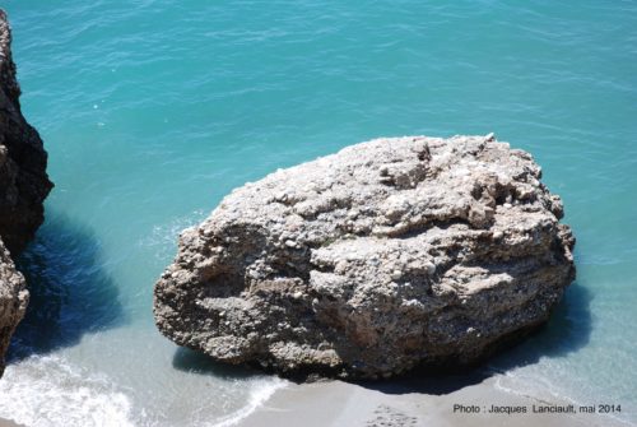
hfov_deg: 26.0
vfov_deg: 17.6
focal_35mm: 78
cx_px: 318
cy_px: 214
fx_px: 1382
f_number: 7.1
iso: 100
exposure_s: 1/200
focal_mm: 52
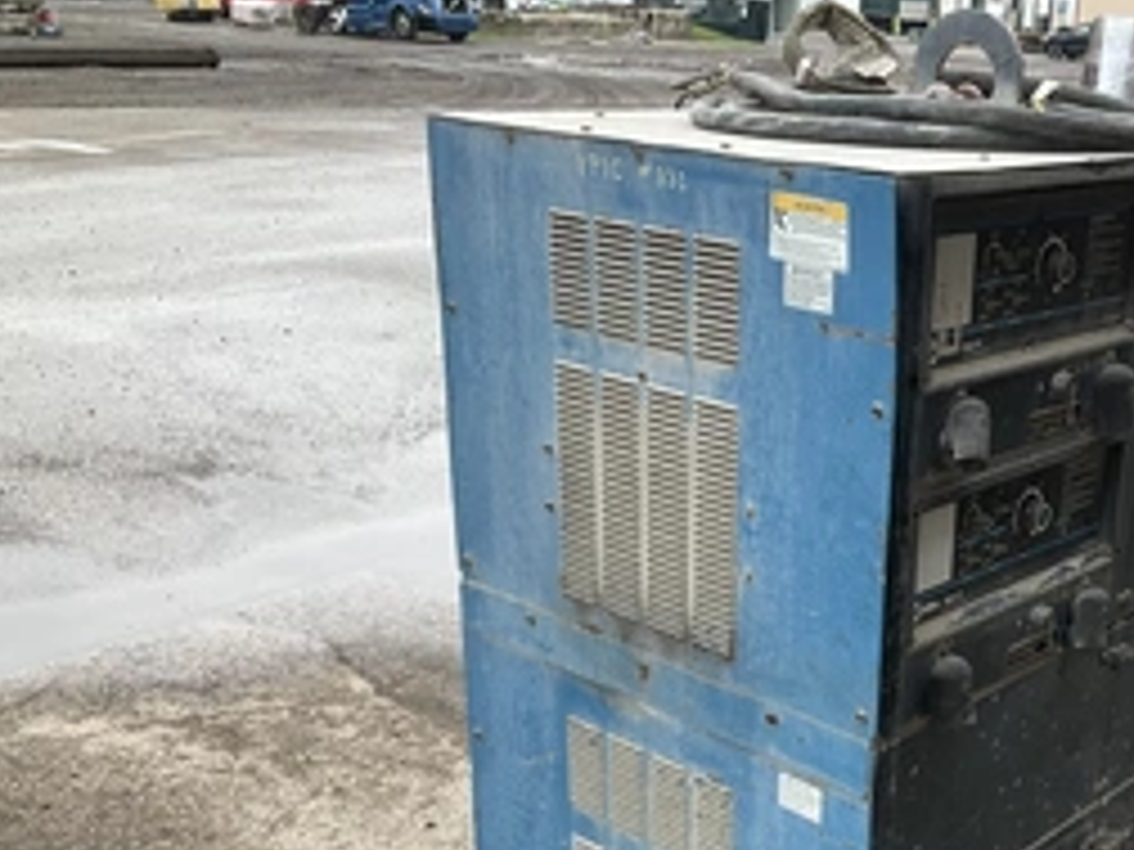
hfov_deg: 40.0
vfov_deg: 30.9
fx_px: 1507
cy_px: 652
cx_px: 864
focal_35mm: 46
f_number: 1.8
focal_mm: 3
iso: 16
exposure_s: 1/122
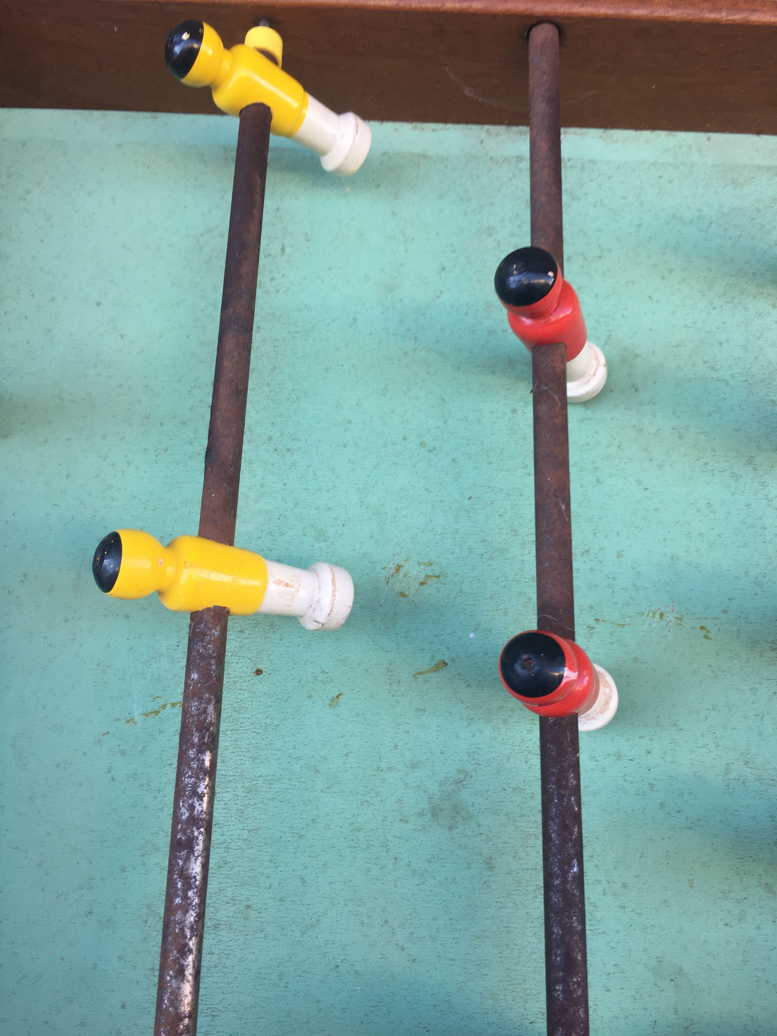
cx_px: 388
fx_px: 868
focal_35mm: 29
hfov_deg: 48.2
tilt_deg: -68.8
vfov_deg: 61.7
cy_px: 518
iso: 32
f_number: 2.2
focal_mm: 4.15
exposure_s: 1/50
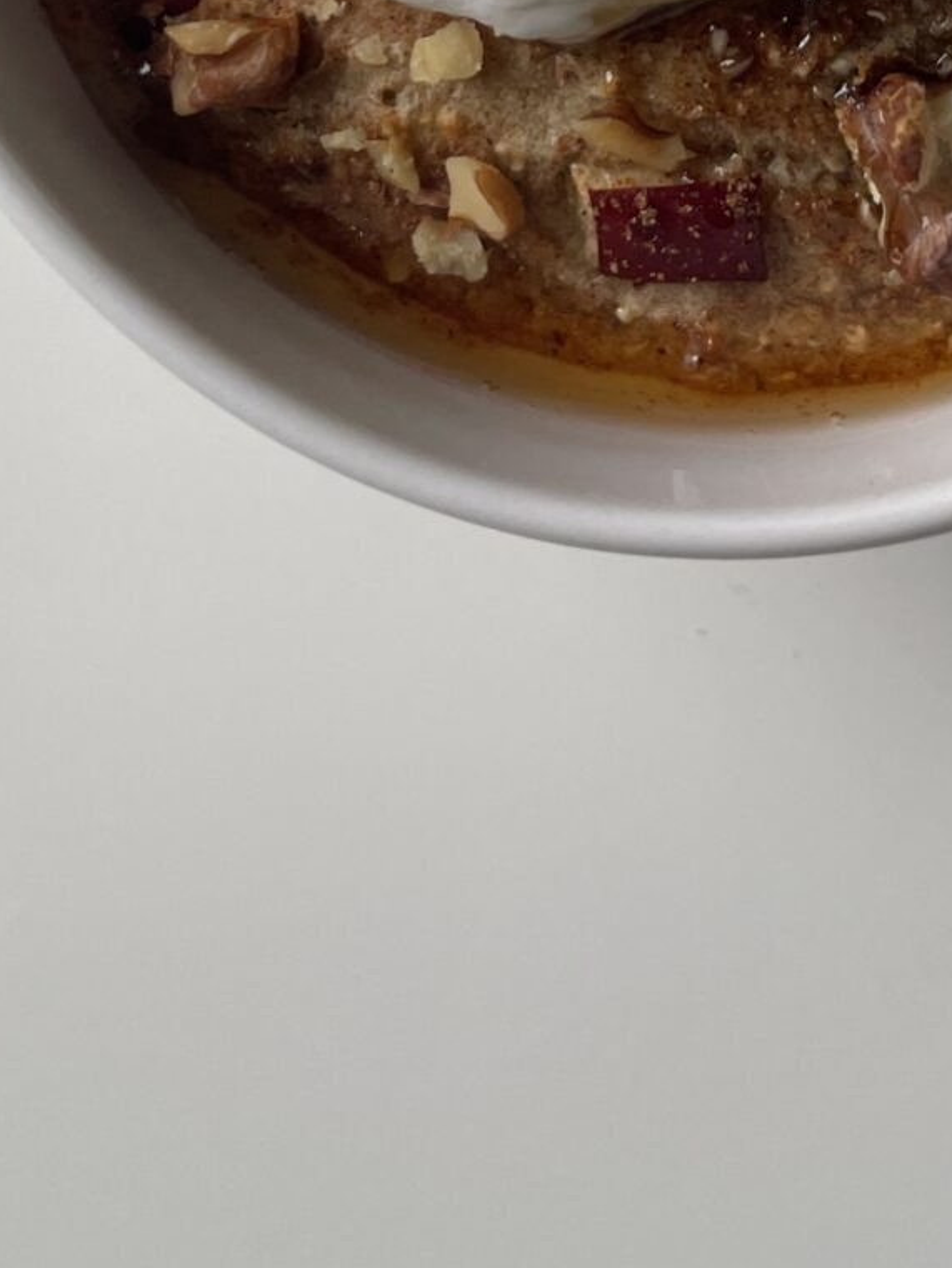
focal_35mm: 70
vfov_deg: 24.1
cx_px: 727
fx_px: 2566
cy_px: -408
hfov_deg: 20.8
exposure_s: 1/121
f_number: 1.6
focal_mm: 4.2
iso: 80
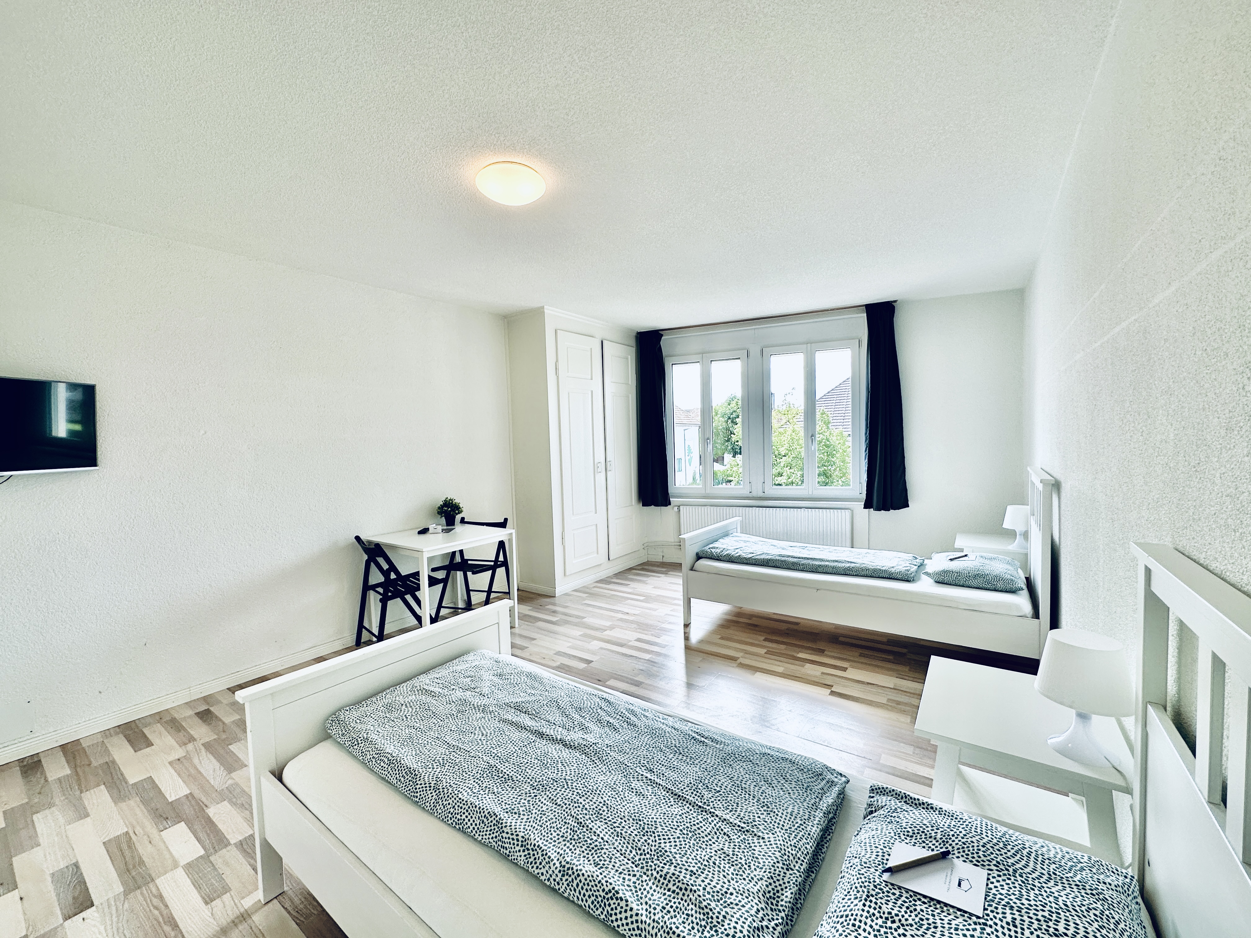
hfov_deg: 102.1
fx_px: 506
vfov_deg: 85.7
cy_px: 469
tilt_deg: -3.6
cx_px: 626
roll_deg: +1.5
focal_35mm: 14
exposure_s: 1/139
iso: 40
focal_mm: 2.22
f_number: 2.2
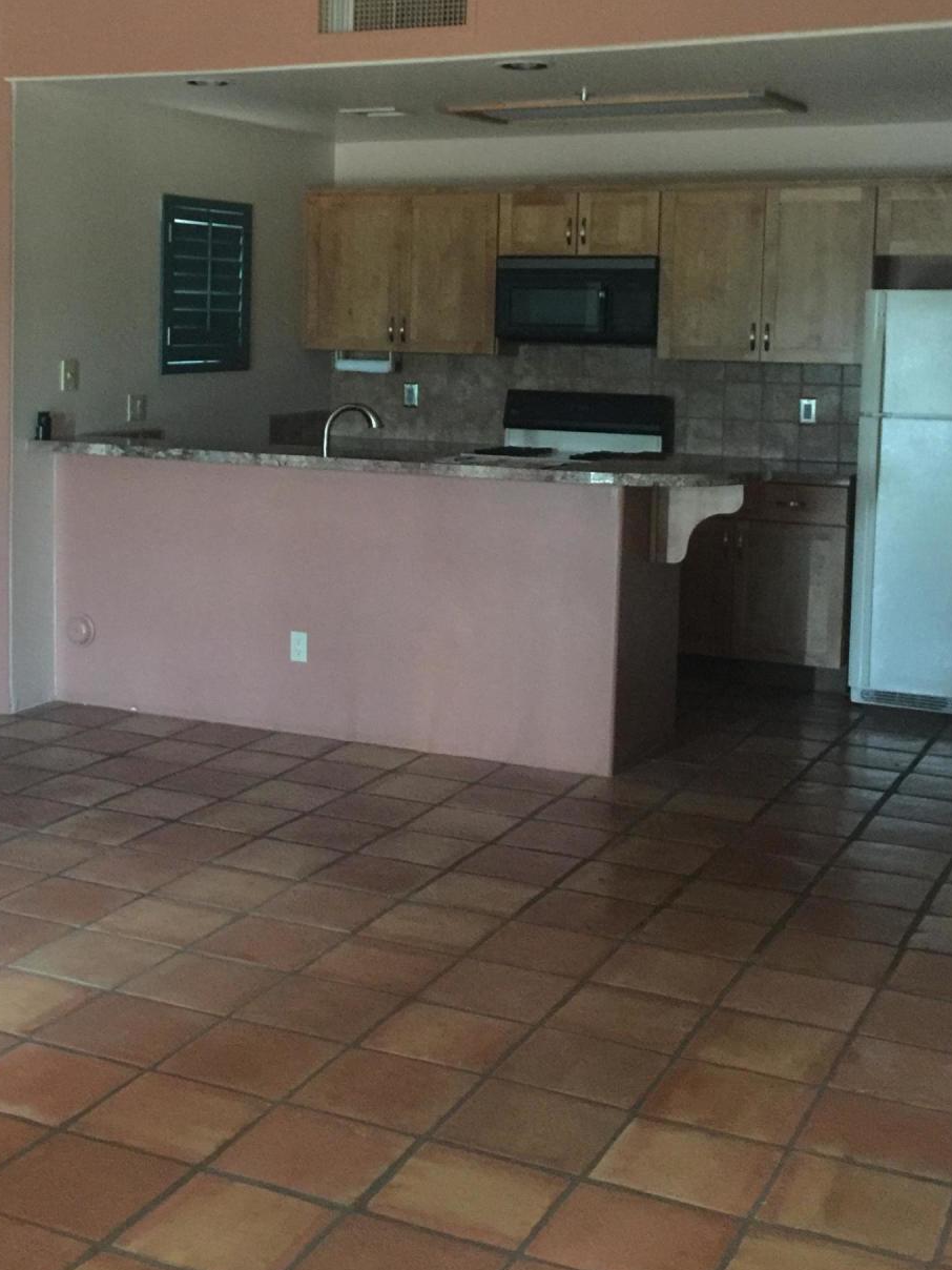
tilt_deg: -4.7
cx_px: 309
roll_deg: -1.1
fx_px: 1760
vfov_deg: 39.4
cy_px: 478
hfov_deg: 30.0
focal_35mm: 48
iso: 160
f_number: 2.2
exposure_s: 1/4
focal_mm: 4.15
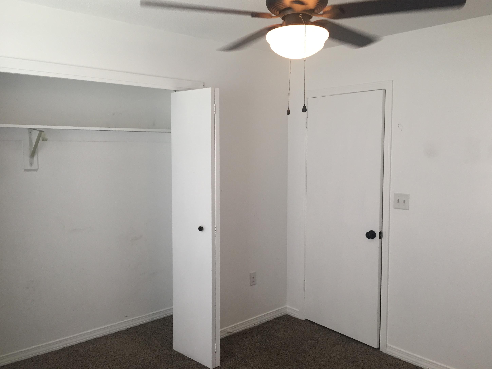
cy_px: 179
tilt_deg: -3.4
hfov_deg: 60.0
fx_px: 426
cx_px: 249
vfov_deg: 46.8
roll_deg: -0.6
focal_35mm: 30
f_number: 2.2
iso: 40
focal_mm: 4.15
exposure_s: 1/30
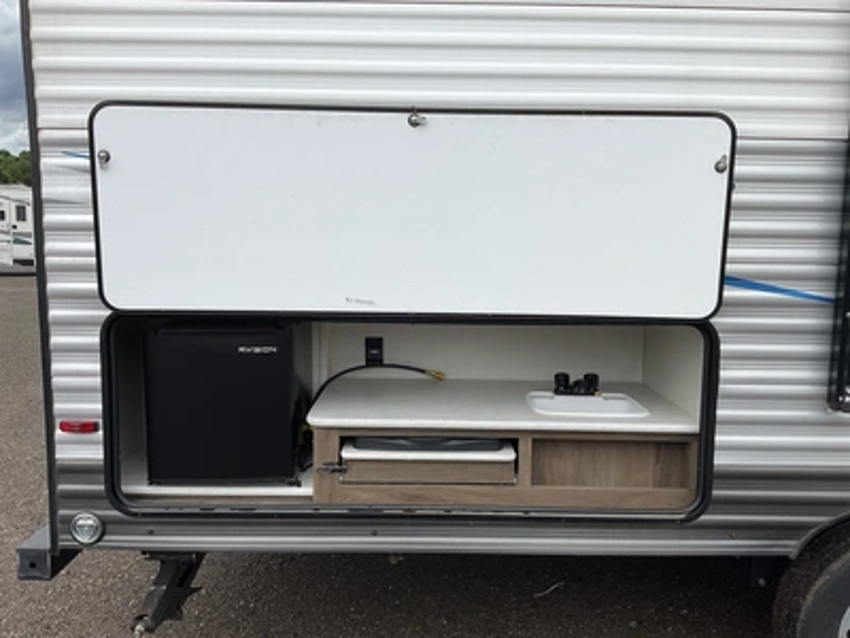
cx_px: 425
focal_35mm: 29
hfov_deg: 61.7
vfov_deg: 48.2
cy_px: 319
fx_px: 712
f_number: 1.8
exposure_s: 1/962
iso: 25
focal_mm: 3
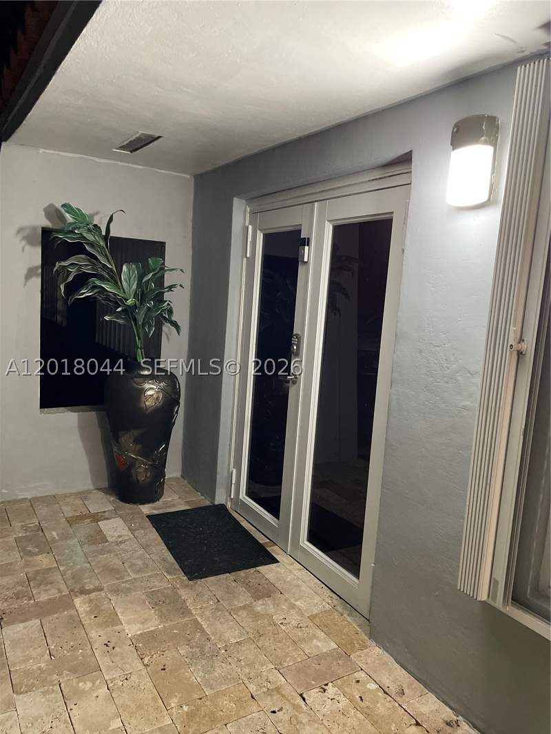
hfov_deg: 53.1
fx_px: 552
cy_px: 367
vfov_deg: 67.3
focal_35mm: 26
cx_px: 276
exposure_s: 1/60
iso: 400
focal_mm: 4.2
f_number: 1.6
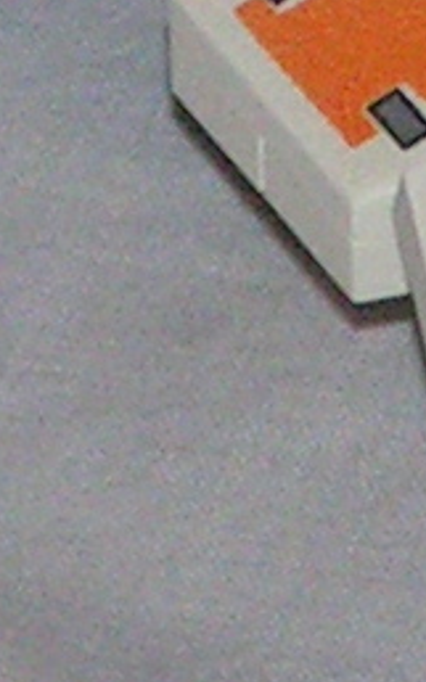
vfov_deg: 1.3
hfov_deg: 0.8
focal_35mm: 1661
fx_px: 30889
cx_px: 929
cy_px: -642
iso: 200
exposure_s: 1/200
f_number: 3.2
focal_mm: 29.6
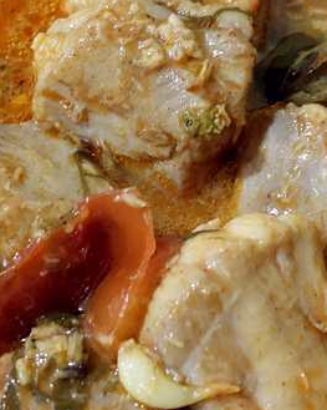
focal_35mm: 73
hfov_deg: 21.0
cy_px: 188
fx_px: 884
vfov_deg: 26.1
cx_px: 138
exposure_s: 1/33
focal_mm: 5.23
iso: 500
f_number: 1.8
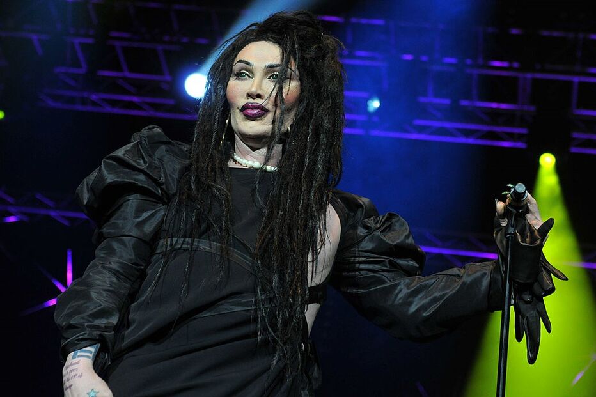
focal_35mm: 84
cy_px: 198
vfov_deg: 16.3
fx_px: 1390
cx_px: 298
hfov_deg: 24.2
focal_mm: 56
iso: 800
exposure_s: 1/250
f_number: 3.5
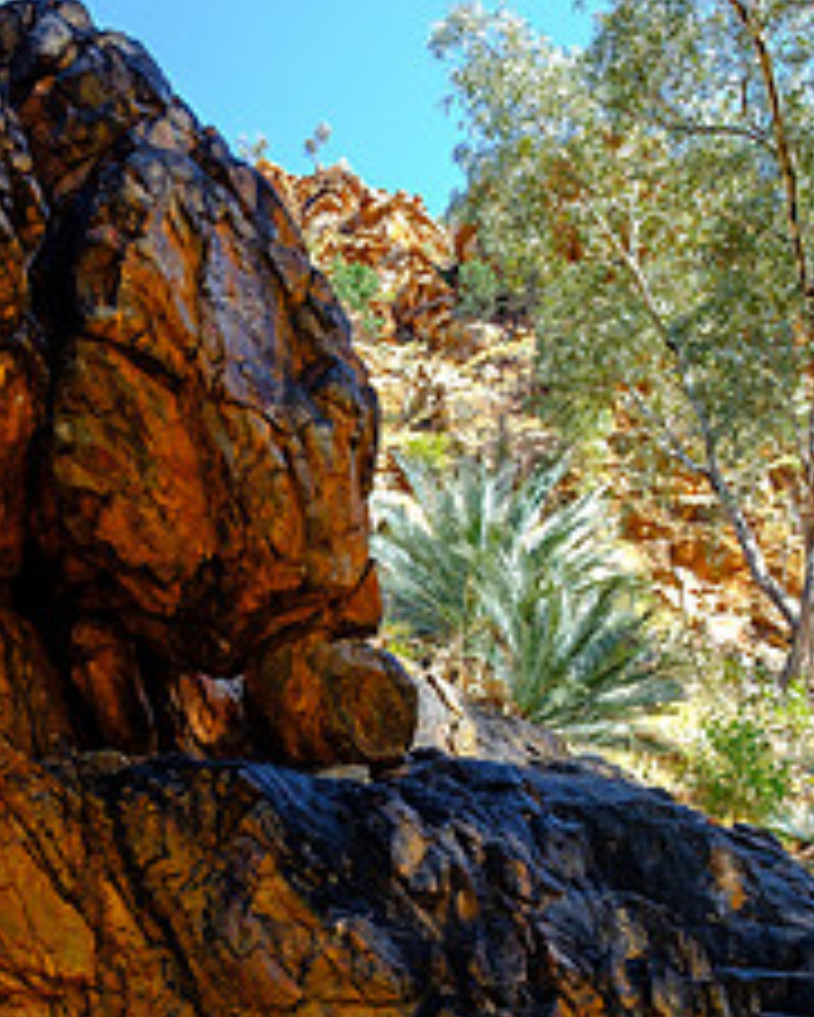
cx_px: 220
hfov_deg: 34.3
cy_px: 828
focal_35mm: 43
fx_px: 1294
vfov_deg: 40.9
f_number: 5.6
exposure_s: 1/200
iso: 400
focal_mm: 15.1
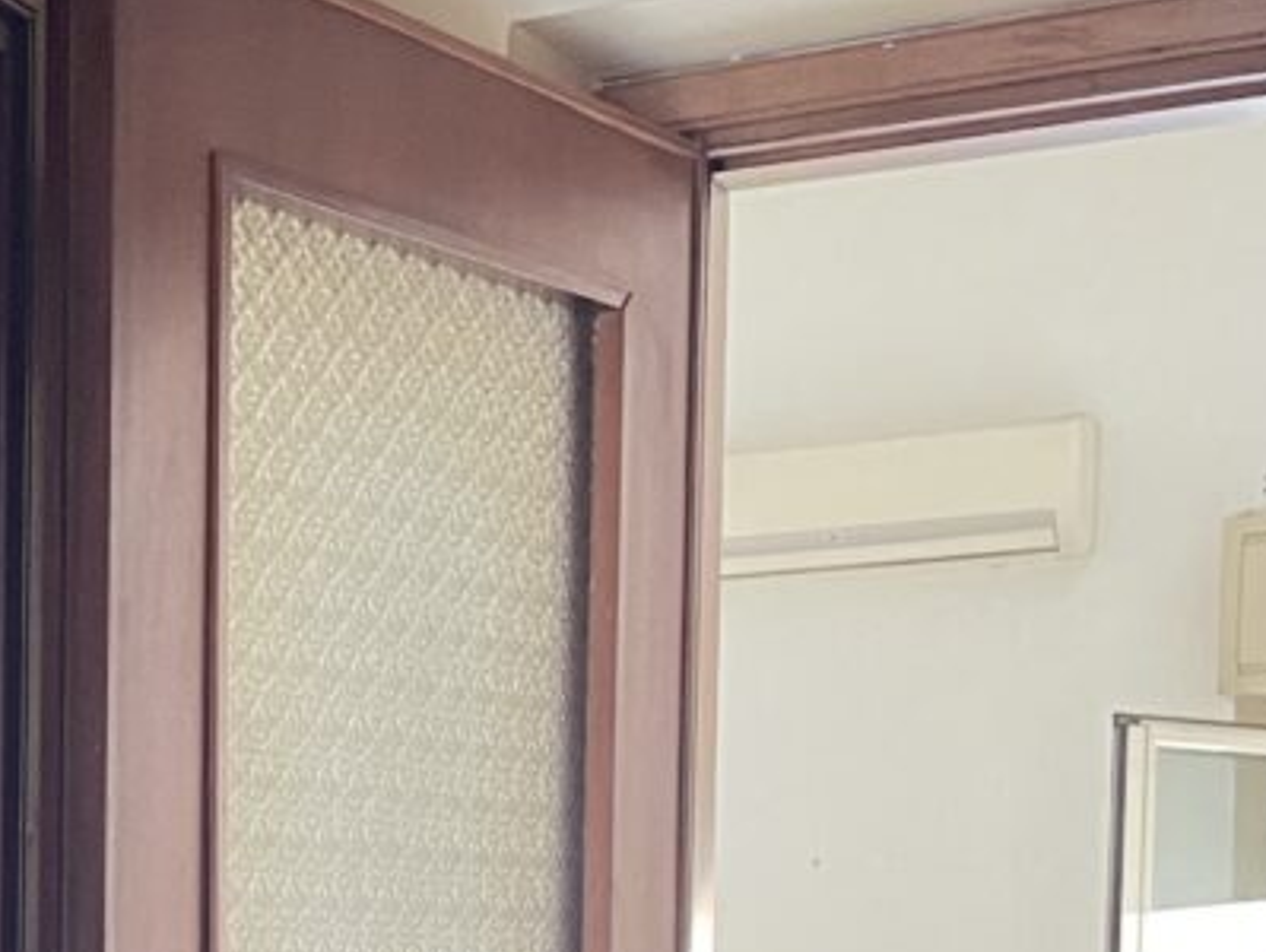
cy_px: 1457
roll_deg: +0.7
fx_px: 3661
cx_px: -539
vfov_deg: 13.8
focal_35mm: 100
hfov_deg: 17.9
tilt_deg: -4.2
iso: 500
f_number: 1.6
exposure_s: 1/44
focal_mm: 4.2
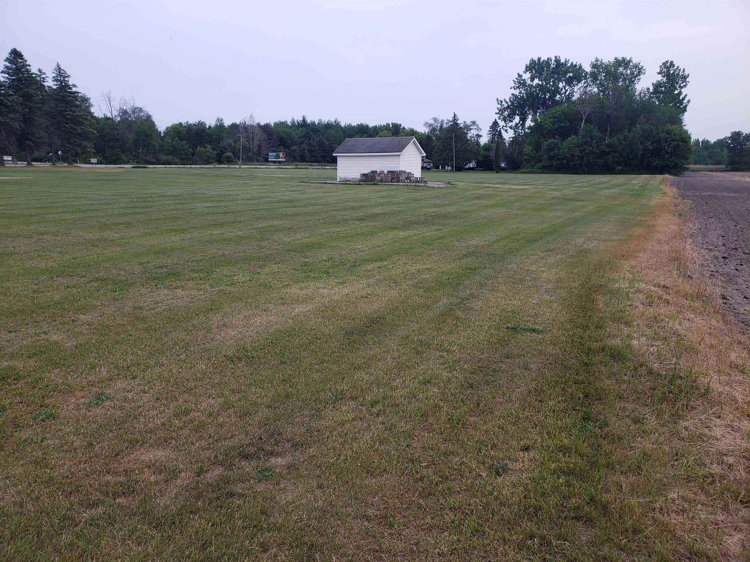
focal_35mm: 26
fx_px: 563
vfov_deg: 53.1
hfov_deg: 67.3
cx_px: 375
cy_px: 281
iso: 50
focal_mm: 4.3
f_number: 2.4
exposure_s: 1/120
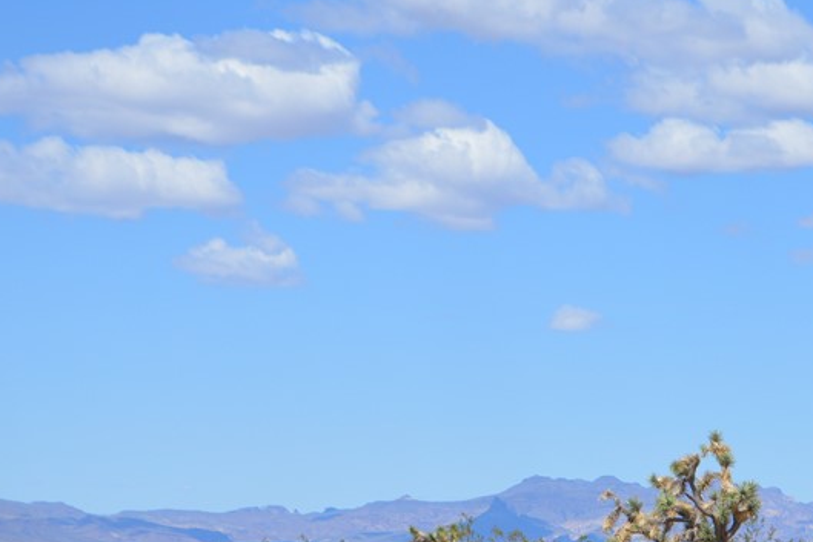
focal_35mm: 169
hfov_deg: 12.1
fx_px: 3818
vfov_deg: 8.1
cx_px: 661
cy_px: 442
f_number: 7.1
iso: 400
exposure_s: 1/2000
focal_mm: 55
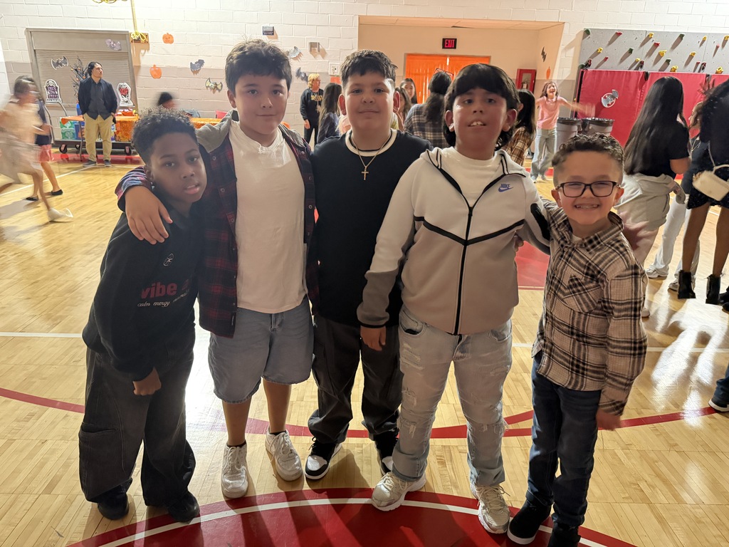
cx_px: 364
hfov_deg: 71.6
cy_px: 274
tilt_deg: -20.7
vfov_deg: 56.8
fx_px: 505
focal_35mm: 24
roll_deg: -1.9
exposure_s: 1/30
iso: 1000
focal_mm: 6.76
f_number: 1.78
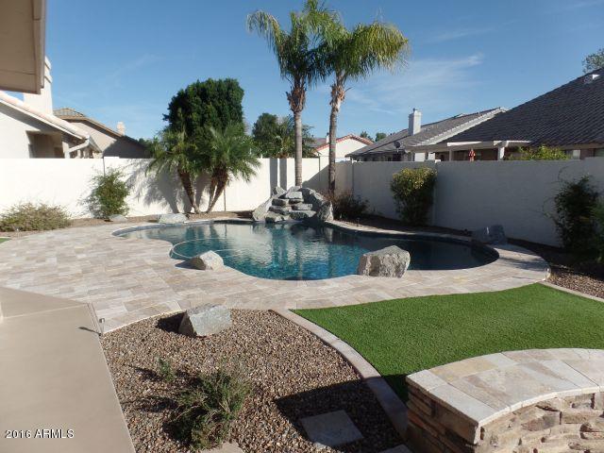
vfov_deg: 58.9
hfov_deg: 73.9
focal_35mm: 23
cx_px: 302
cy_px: 226
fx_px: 401
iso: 80
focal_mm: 4.1
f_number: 3.5
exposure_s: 1/1000
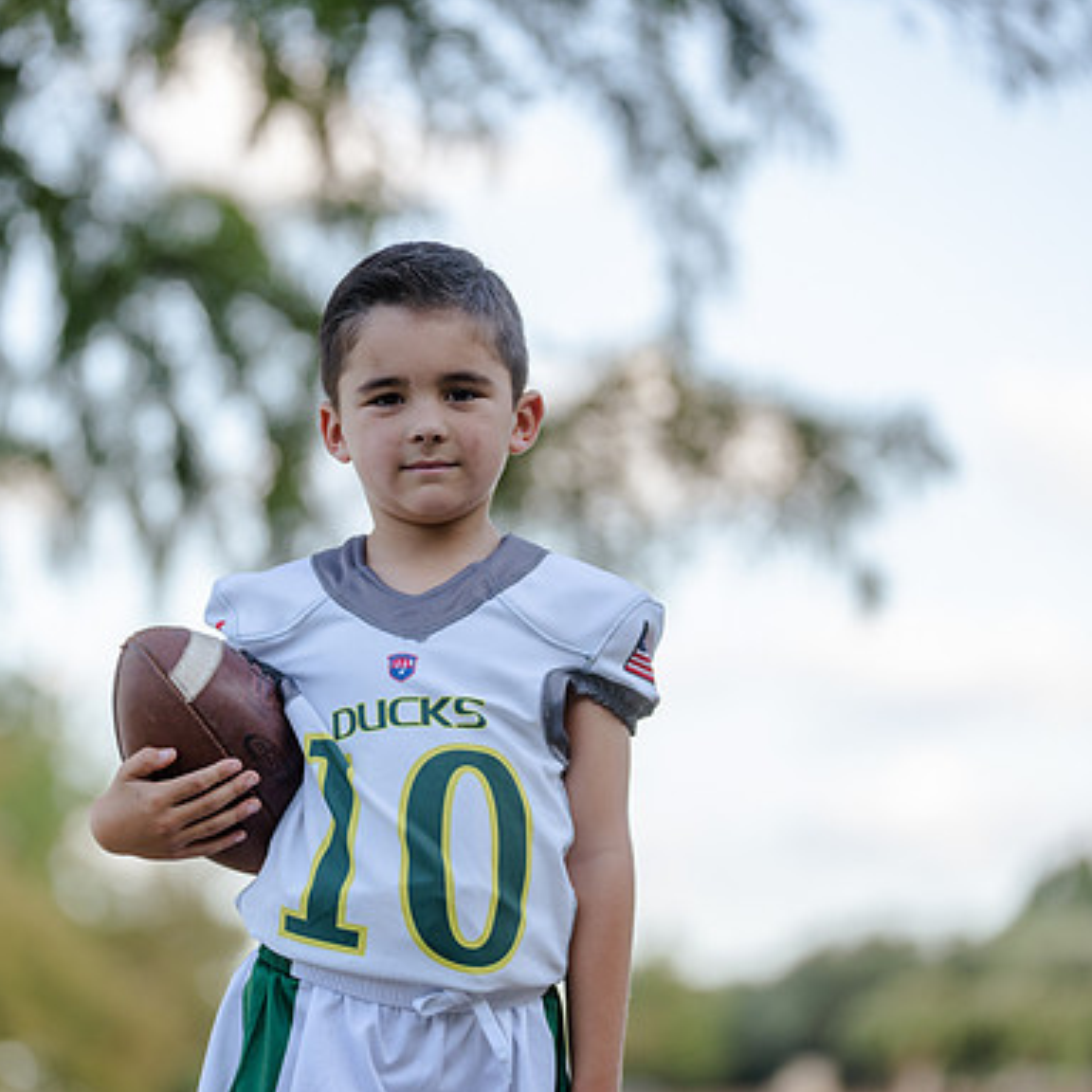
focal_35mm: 168
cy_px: 545
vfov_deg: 10.4
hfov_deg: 10.4
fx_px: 5996
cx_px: 449
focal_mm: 131
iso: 160
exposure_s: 1/320
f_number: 2.8
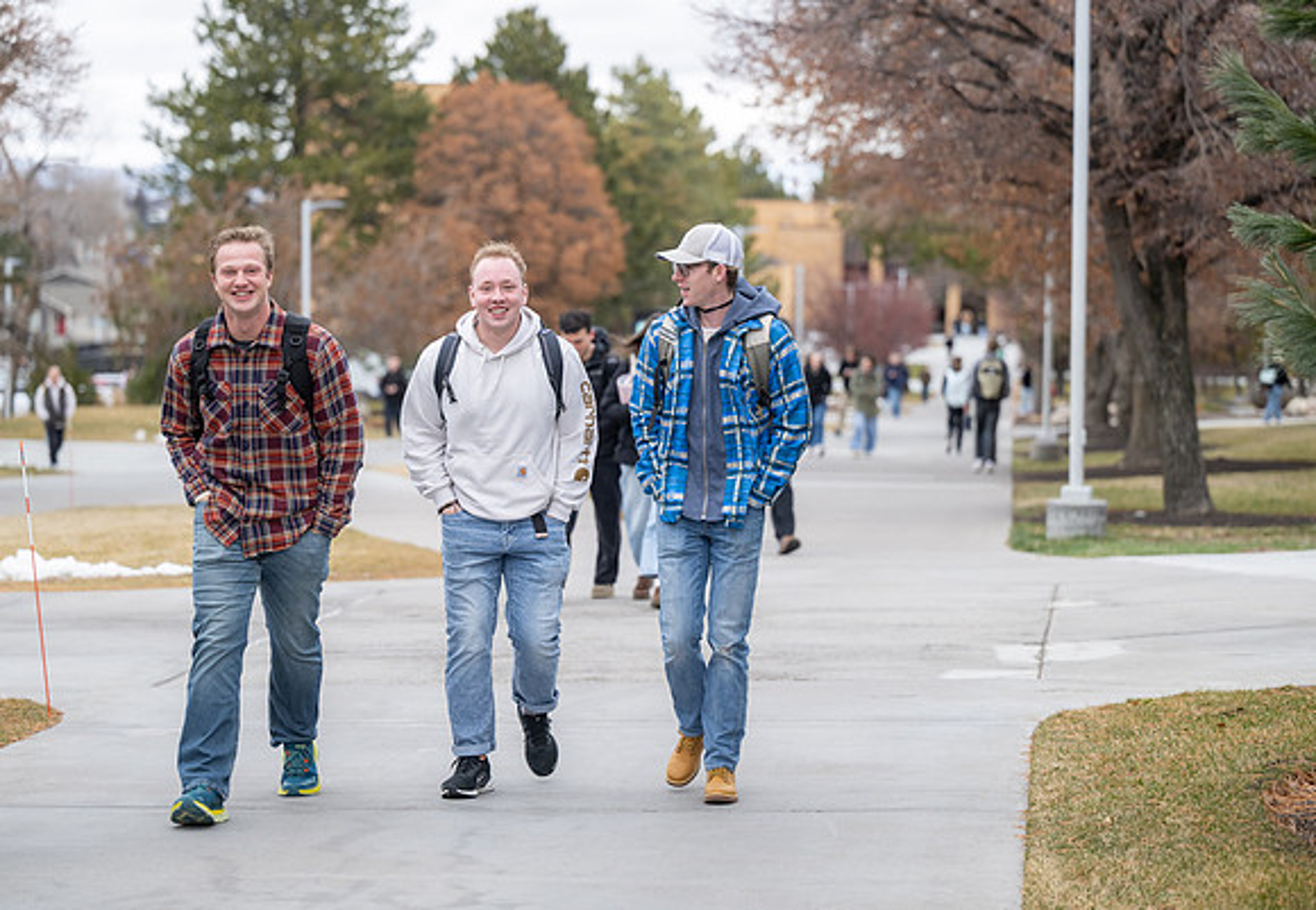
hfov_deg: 20.1
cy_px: 455
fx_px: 3713
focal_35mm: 100
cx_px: 634
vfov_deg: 14.0
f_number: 2.8
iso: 400
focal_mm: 98
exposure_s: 1/500
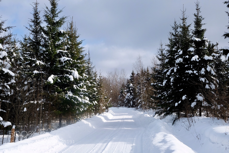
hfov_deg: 45.4
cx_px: 114
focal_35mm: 43
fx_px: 274
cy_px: 76
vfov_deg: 31.2
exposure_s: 1/680
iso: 200
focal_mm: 28.9
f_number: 5.6
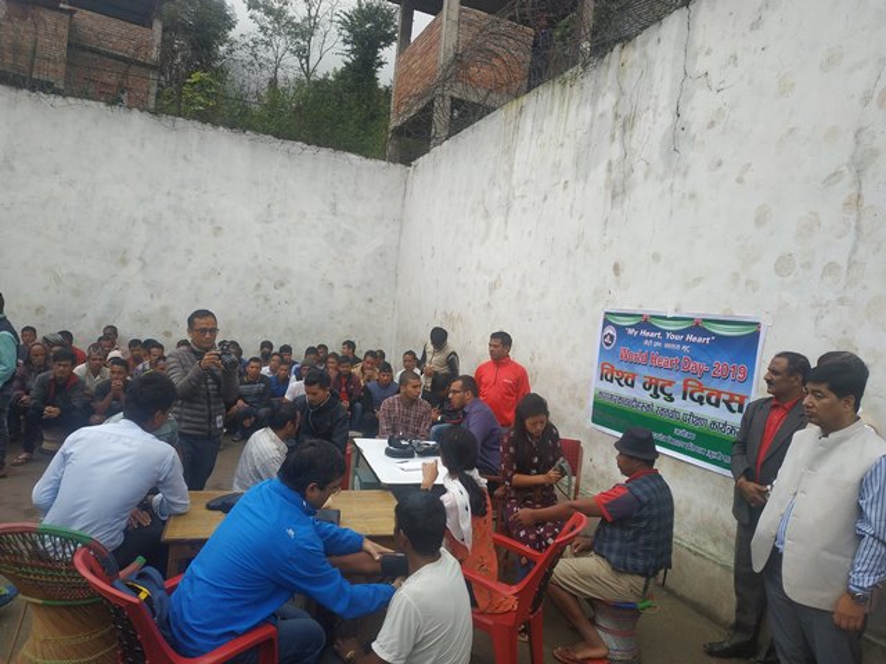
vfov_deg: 56.8
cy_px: 332
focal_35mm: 24
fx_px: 614
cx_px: 443
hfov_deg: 71.6
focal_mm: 3.94
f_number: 1.9
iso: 100
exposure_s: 1/168
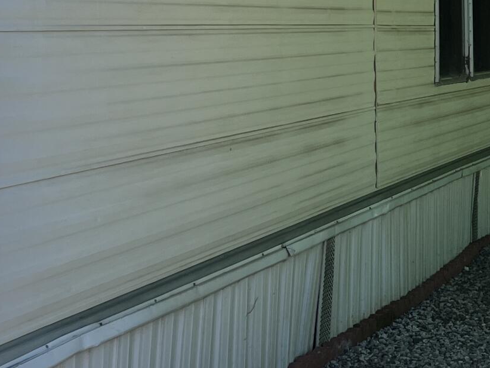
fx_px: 1345
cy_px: 27
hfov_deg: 19.6
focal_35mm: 95
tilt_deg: -0.8
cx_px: 565
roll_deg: -0.9
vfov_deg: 15.4
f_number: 1.5
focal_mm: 5.7
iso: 50
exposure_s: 1/1972
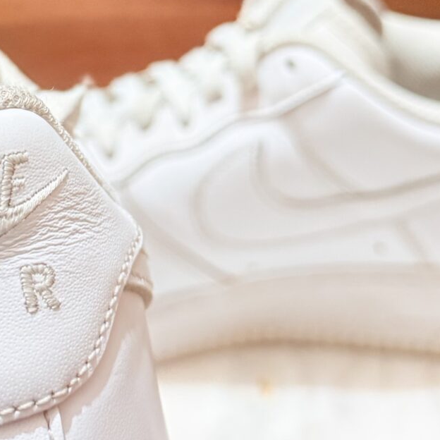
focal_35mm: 87
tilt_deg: -21.4
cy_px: 17
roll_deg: +6.6
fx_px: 1251
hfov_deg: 19.8
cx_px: 98
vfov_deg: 19.5
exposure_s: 1/50
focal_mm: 6.76
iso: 640
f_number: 1.78
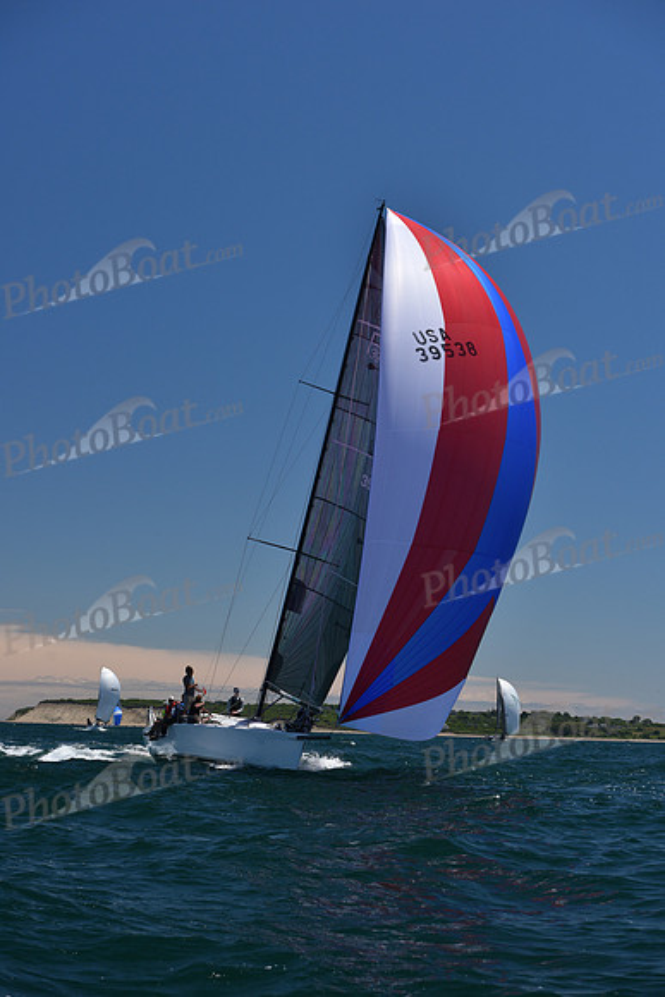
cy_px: 498
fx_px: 1938
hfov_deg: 19.5
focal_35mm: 70
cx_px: 332
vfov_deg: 28.8
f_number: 7.1
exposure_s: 1/800
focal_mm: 70
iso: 250
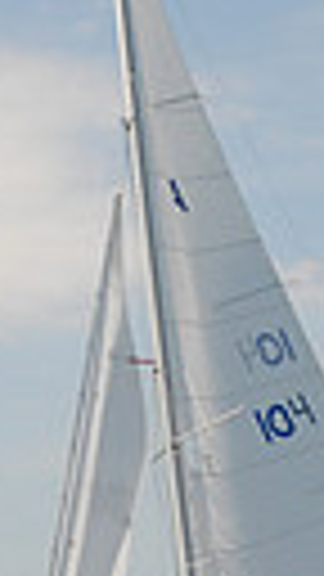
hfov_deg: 5.9
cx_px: 158
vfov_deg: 10.4
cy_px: 436
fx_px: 3152
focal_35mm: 206
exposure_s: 1/500
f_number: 7.1
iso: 200
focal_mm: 29
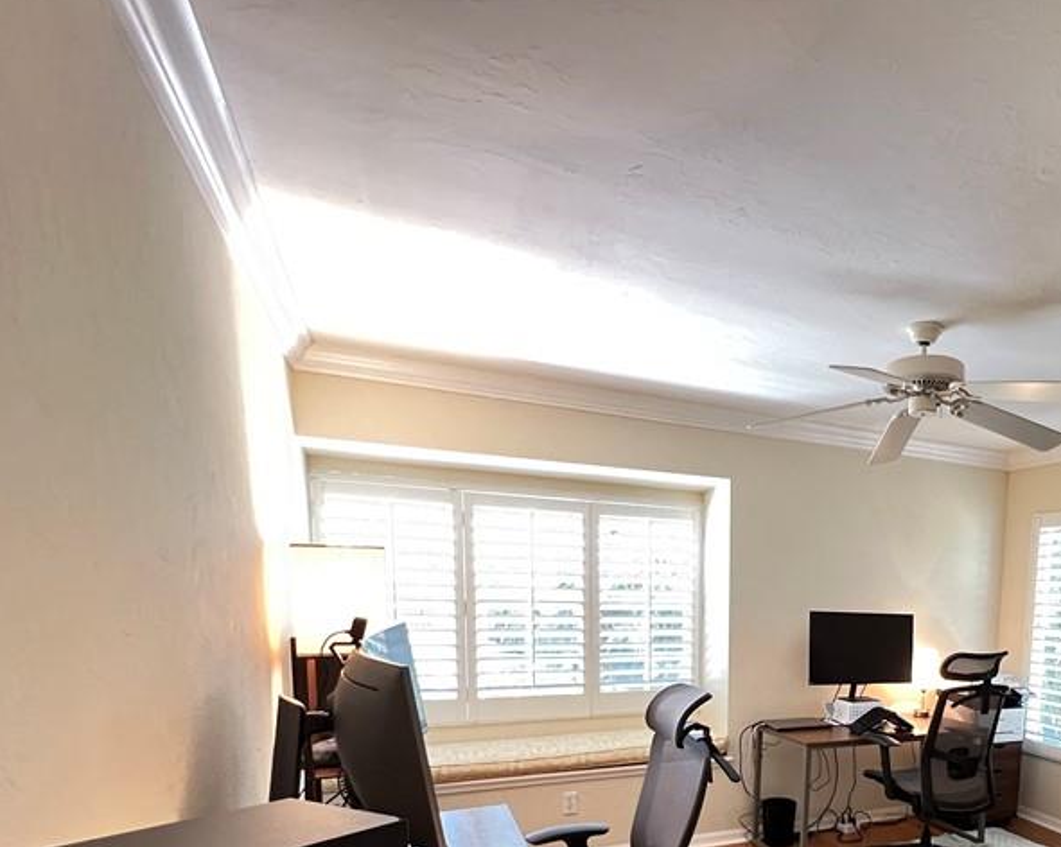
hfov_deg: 69.3
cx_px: 815
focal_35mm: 22
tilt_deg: -6.0
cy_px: 677
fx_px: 690
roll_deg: -1.3
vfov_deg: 58.3
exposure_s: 1/60
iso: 640
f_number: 1.8
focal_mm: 1.57
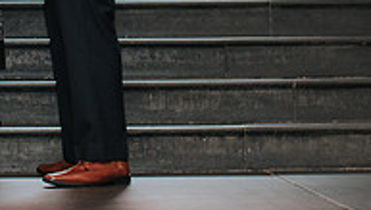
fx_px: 1694
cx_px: 5
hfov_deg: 12.4
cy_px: -181
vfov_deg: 6.9
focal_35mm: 172
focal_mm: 35
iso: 1000
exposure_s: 1/125
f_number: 3.2
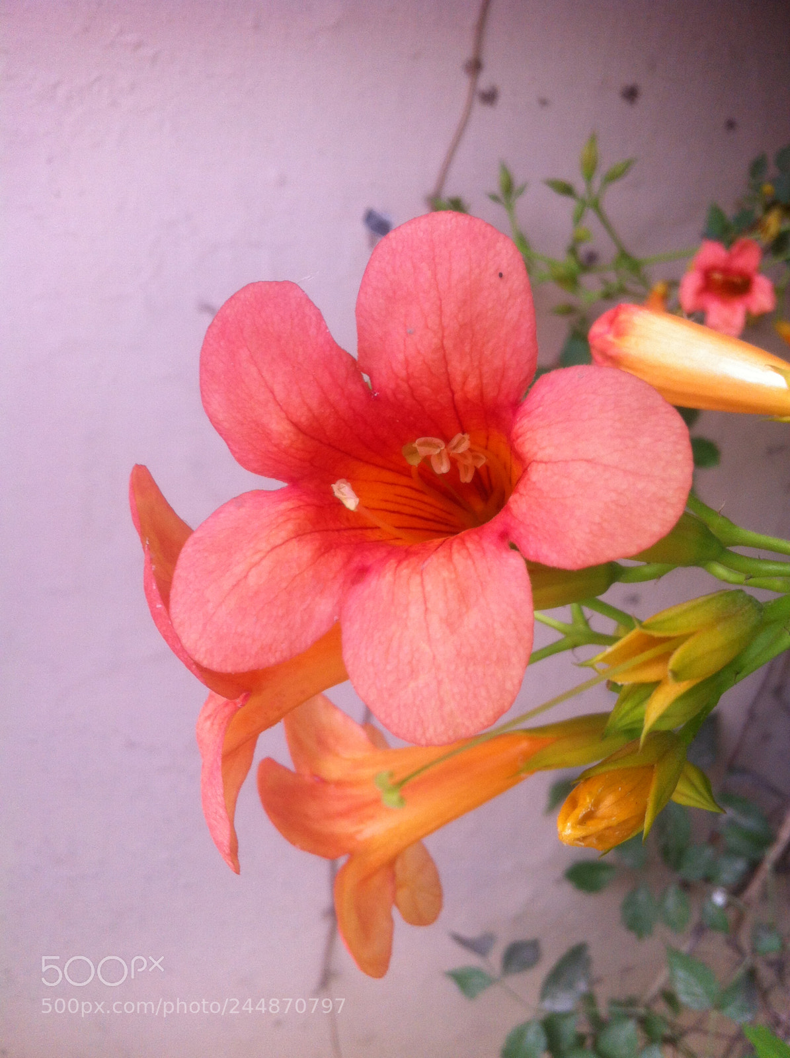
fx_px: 1068
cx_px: 395
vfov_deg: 52.7
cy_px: 529
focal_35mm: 35
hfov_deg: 40.6
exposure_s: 1/168
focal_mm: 3.85
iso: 80
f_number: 2.8
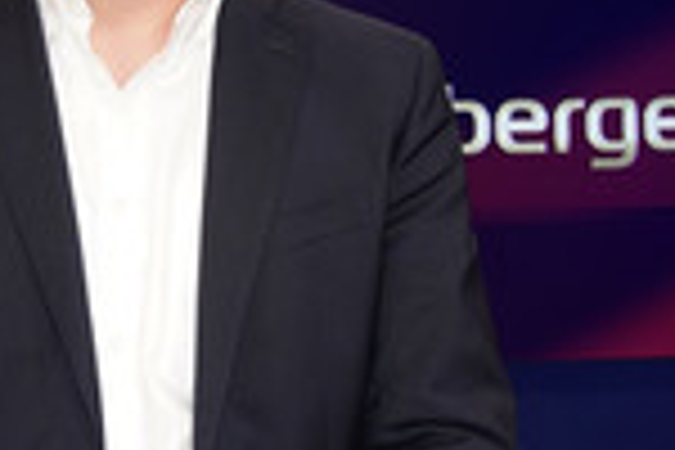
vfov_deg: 14.7
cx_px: 119
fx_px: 1744
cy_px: 189
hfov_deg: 21.6
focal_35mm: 93
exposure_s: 1/125
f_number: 5.6
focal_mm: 31
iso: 2000
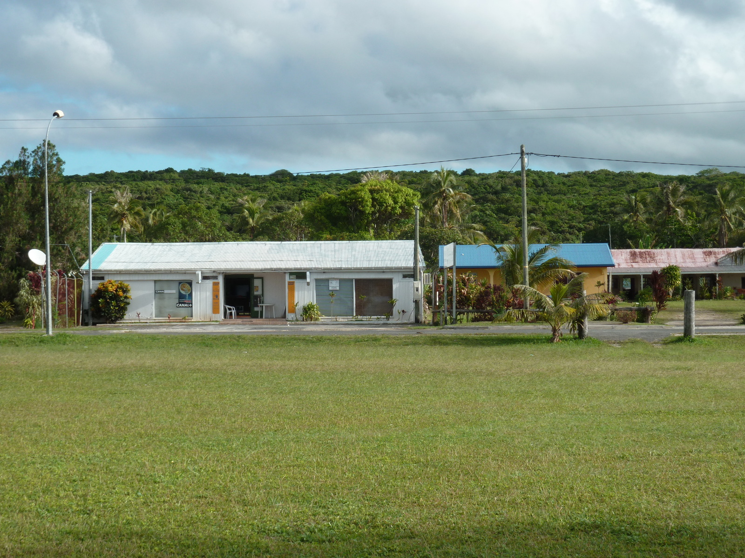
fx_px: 1679
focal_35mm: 78
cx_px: 372
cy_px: 279
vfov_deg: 18.9
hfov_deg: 25.0
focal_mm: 12.8
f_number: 4.2
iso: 80
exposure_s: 1/400
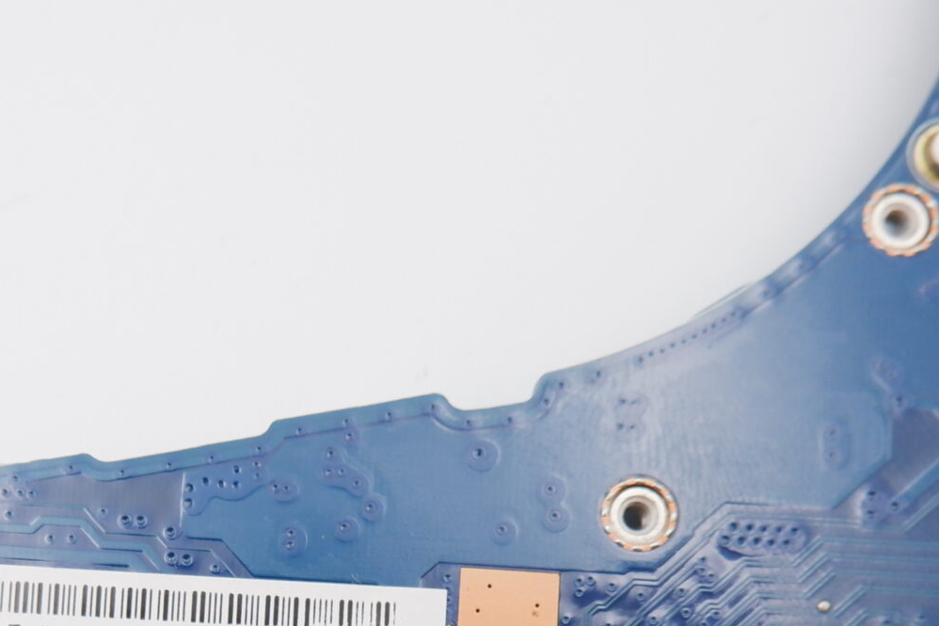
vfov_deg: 21.4
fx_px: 1539
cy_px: 753
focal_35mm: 59
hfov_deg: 32.5
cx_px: 123
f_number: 5.6
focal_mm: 15
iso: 800
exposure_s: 1/180
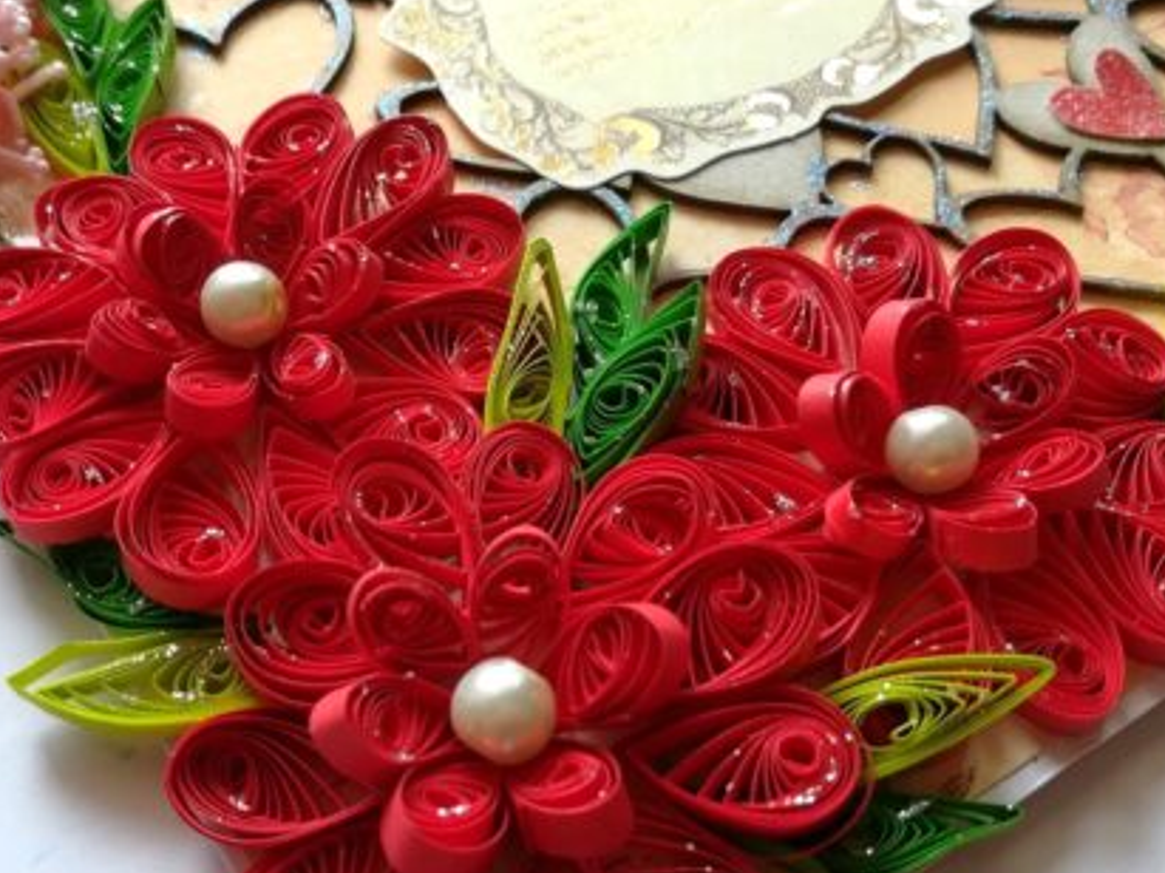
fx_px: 1279
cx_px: 505
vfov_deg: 37.7
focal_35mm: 38
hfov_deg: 48.9
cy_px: 468
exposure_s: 1/100
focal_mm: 3.83
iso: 80
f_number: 2.2
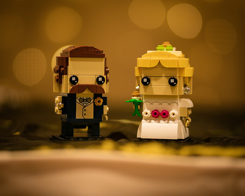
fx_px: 981
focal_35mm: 135
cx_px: 119
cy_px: 89
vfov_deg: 11.4
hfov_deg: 14.2
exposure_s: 1/250
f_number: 1.8
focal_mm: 85
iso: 250
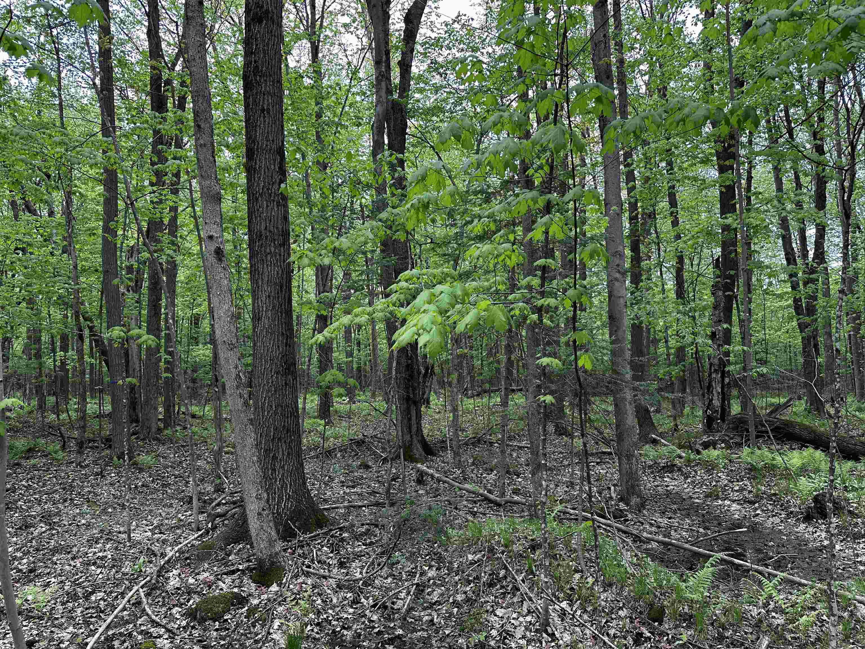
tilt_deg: +5.2
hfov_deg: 71.6
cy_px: 324
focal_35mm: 24
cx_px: 432
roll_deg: +0.6
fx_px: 600
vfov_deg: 56.8
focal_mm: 6.86
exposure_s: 1/376
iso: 80
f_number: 1.78
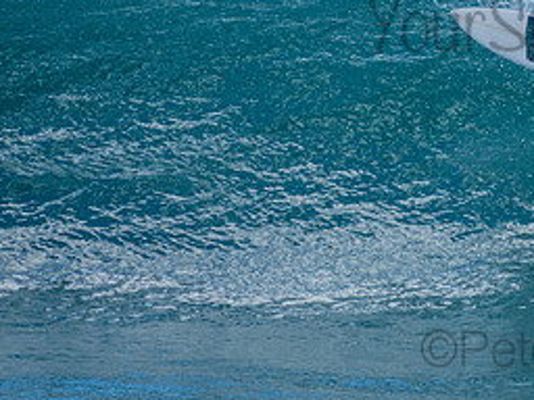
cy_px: 3
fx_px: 20193
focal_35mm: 1309
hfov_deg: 1.5
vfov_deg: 1.1
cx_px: 582
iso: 640
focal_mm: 400
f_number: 5.6
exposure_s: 1/2000
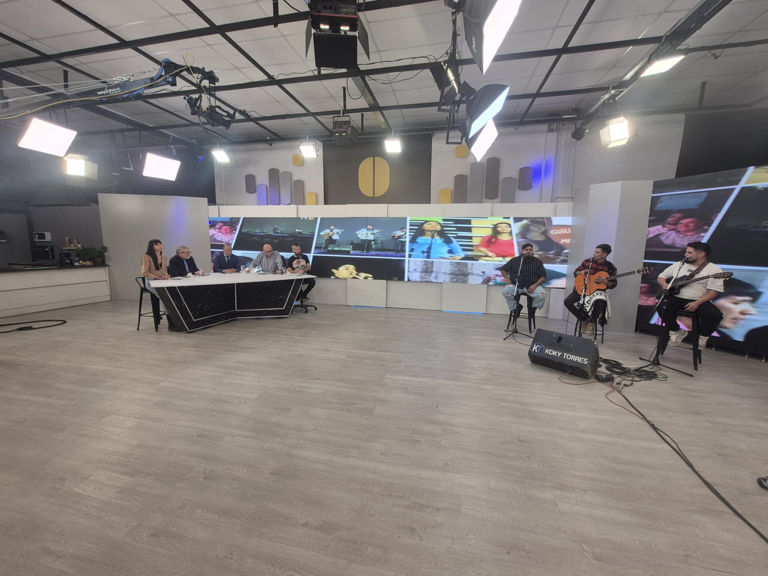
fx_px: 288
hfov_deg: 106.2
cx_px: 384
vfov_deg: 89.9
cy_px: 288
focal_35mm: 13
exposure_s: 1/80
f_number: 2.2
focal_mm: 1.74
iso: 50
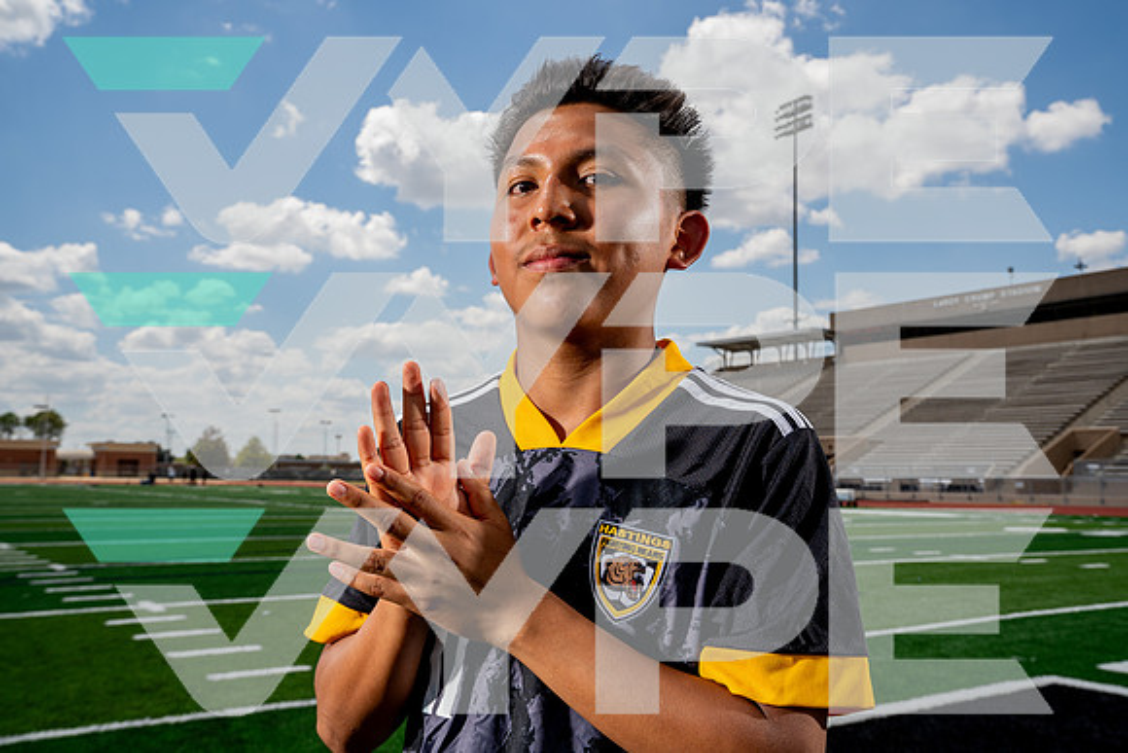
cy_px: 371
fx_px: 1044
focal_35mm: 33
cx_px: 553
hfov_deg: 56.8
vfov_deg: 39.7
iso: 160
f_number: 9
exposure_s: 1/250
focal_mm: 32
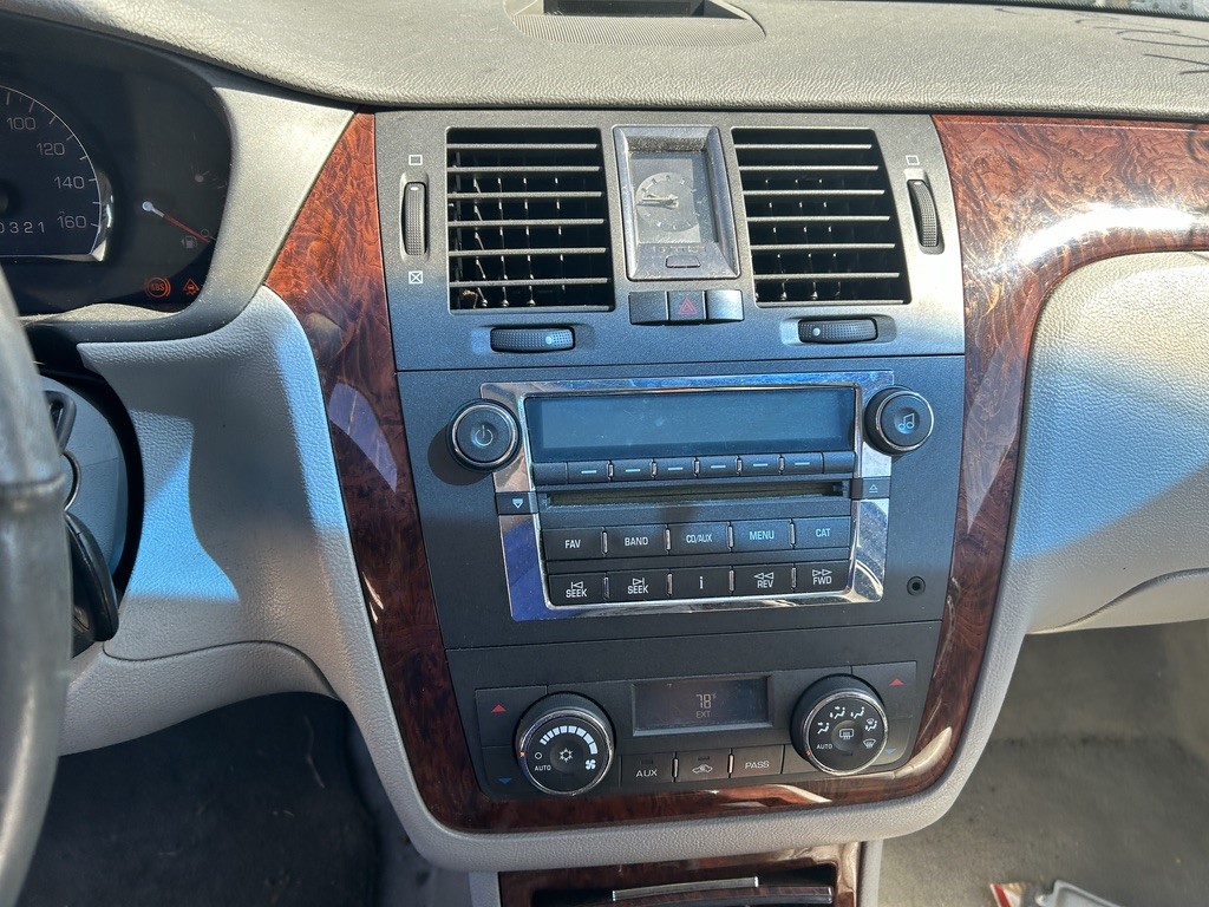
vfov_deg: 53.1
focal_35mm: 26
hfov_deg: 67.3
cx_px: 604
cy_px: 454
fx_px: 908
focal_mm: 5.7
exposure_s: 1/380
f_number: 1.5
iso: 50
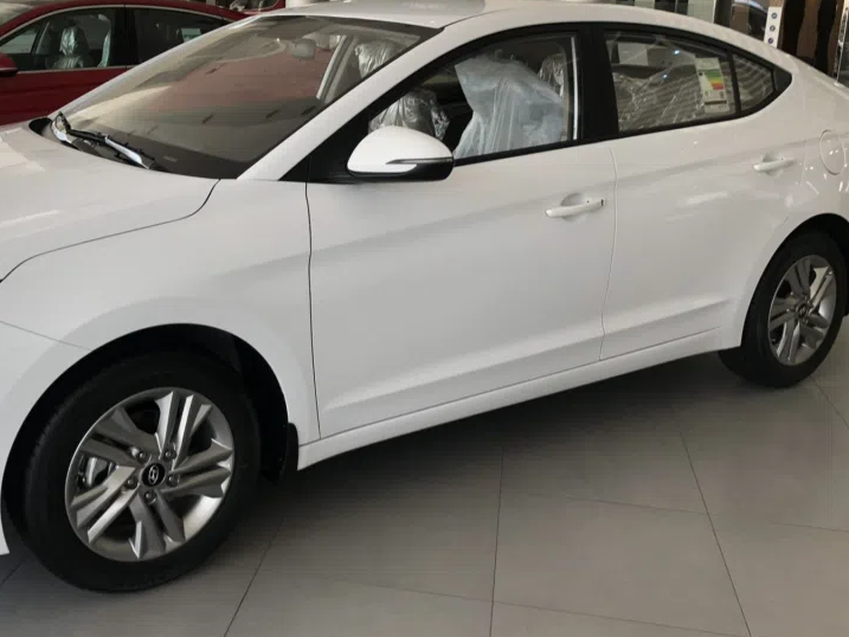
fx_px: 981
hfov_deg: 46.3
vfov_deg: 35.8
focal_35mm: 40
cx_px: 310
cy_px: 257
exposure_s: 1/120
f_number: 1.8
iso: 50
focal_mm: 4
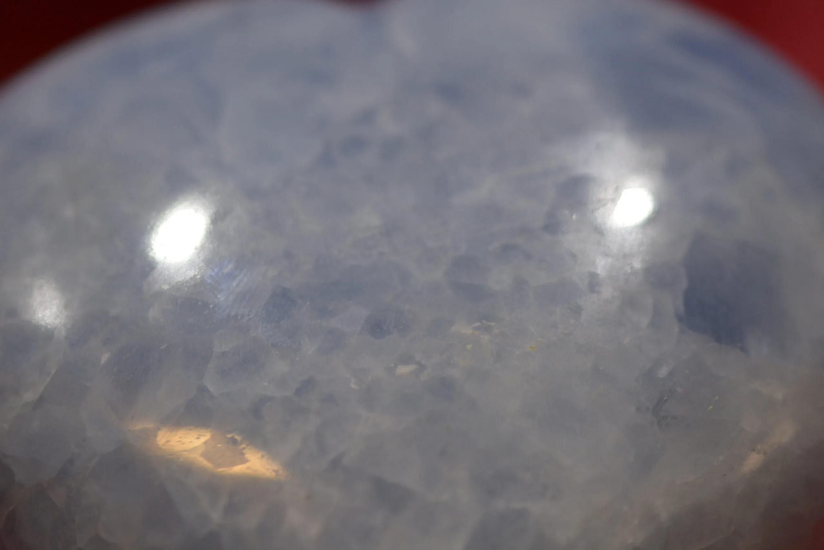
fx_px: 3606
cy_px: 275
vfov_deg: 8.7
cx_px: 412
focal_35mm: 158
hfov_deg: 13.0
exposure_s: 1/125
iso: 560
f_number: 3.5
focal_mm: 105
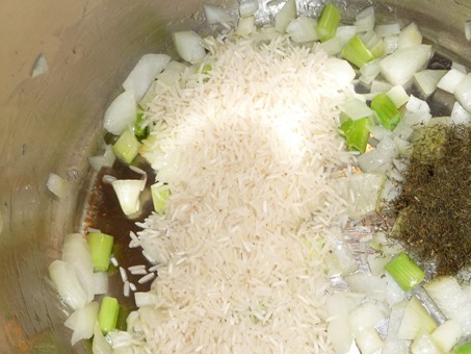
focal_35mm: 48
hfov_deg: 39.0
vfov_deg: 30.1
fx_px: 653
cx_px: 332
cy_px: 227
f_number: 3.6
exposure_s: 1/30
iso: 100
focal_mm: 5.6
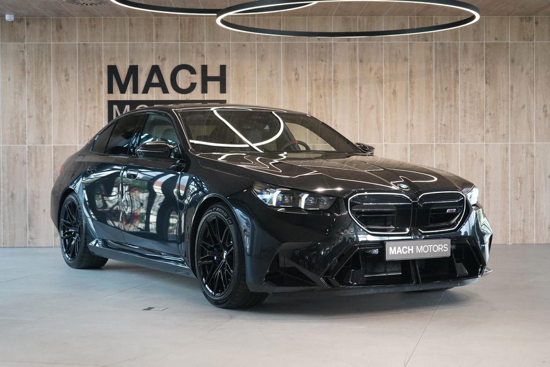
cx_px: 275
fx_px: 963
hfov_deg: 31.9
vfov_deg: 21.6
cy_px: 184
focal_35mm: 63
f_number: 5.6
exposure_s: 1/160
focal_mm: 63
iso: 5000
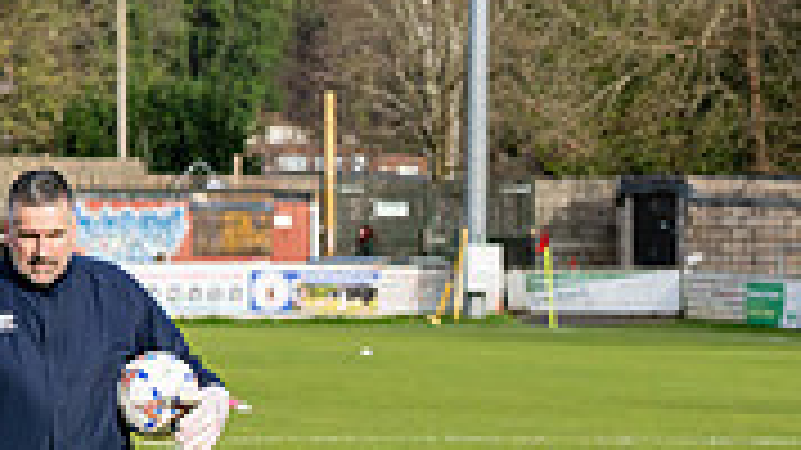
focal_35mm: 271
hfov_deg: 8.0
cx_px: 609
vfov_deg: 4.4
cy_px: 814
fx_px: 5754
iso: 1250
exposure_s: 1/5000
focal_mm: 59
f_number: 4.5
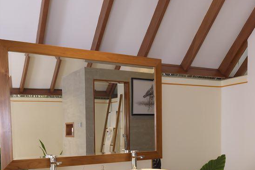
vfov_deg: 29.4
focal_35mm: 44
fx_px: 312
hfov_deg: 44.5
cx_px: 136
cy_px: 151
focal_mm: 24
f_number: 10
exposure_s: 1/5
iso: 100
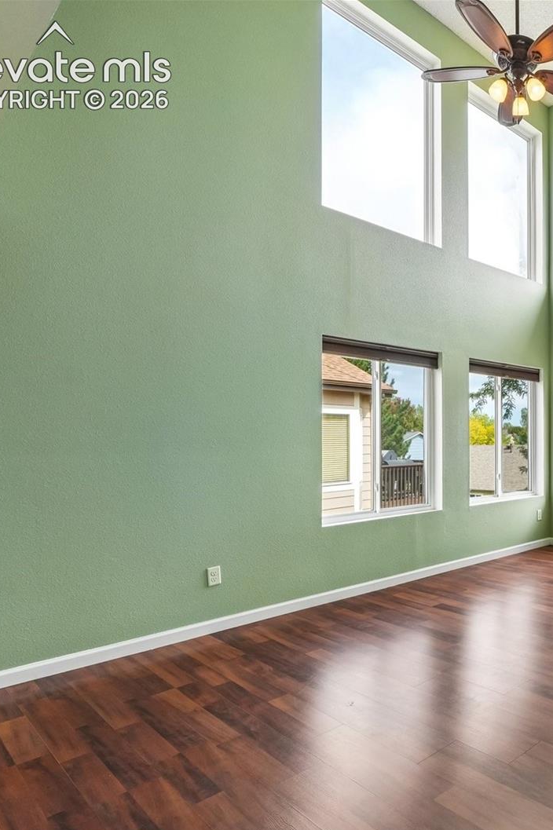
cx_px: 565
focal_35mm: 23
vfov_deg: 76.1
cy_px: 423
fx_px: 530
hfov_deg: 45.5
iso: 320
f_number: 9
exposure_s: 1/100
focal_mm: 10
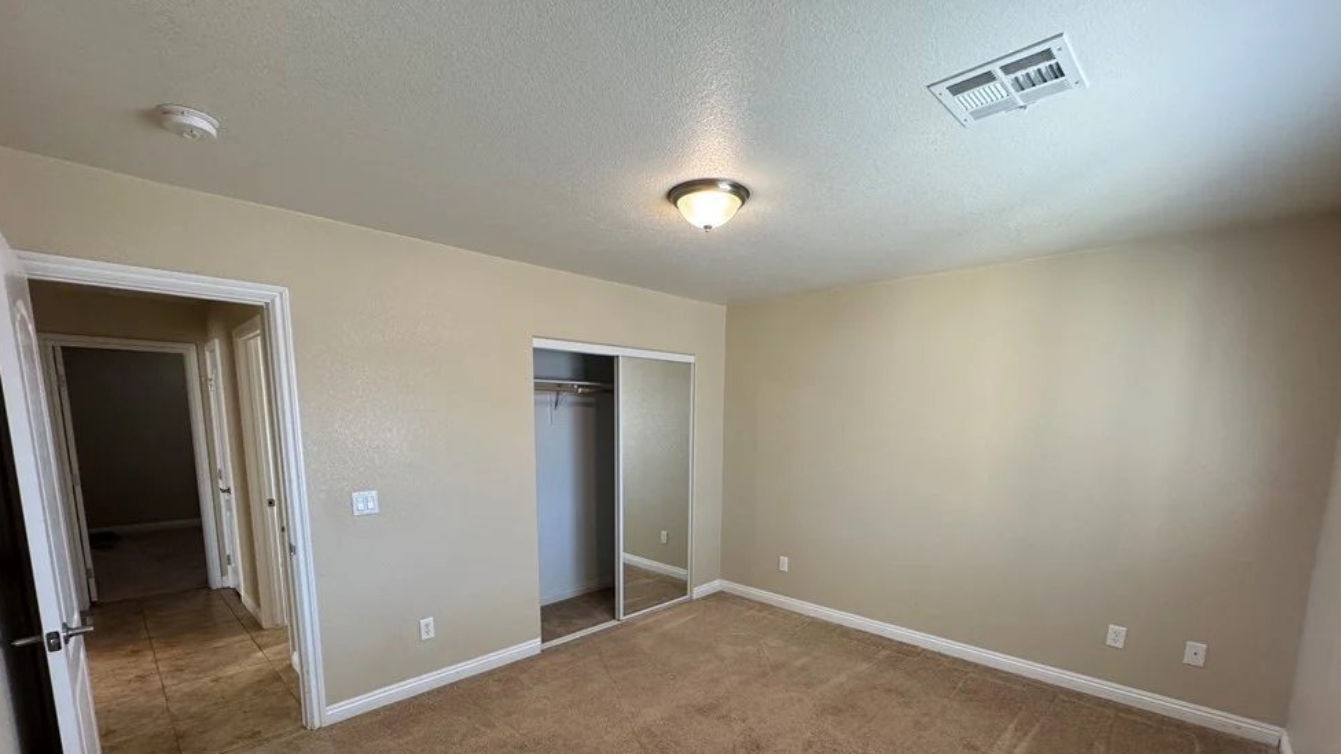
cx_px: 666
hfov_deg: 99.4
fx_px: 569
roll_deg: -0.8
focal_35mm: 16
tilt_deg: -8.3
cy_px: 496
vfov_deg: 65.5
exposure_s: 1/120
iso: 250
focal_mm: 2.22
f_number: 2.2
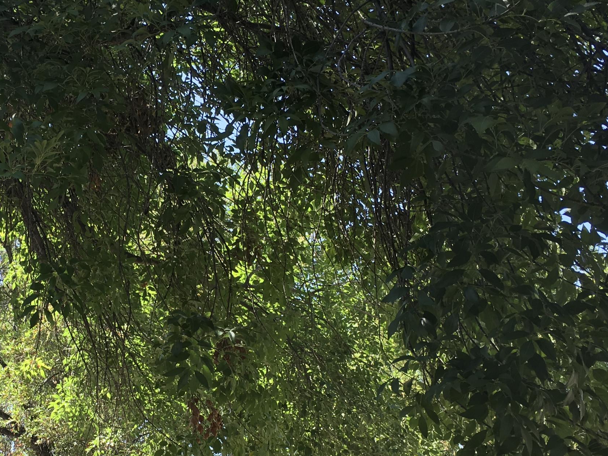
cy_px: 310
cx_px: 177
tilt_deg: +18.8
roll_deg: +1.0
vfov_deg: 27.8
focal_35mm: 52
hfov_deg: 36.2
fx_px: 913
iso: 25
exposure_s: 1/260
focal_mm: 4.15
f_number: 2.2
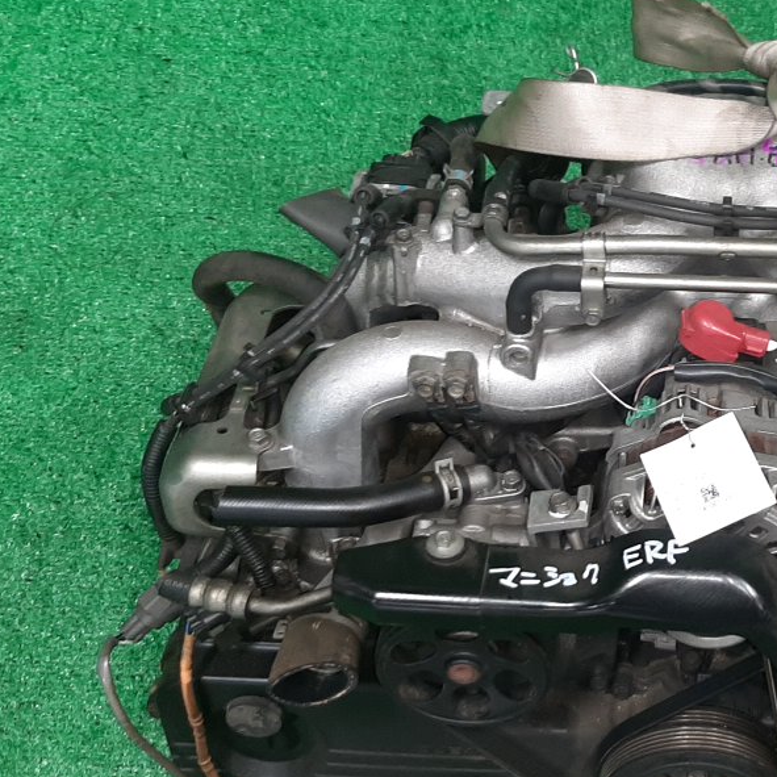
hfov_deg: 29.6
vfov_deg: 30.5
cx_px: 664
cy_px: 469
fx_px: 1422
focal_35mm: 56
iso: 127
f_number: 1.7
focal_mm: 3.93
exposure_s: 1/50
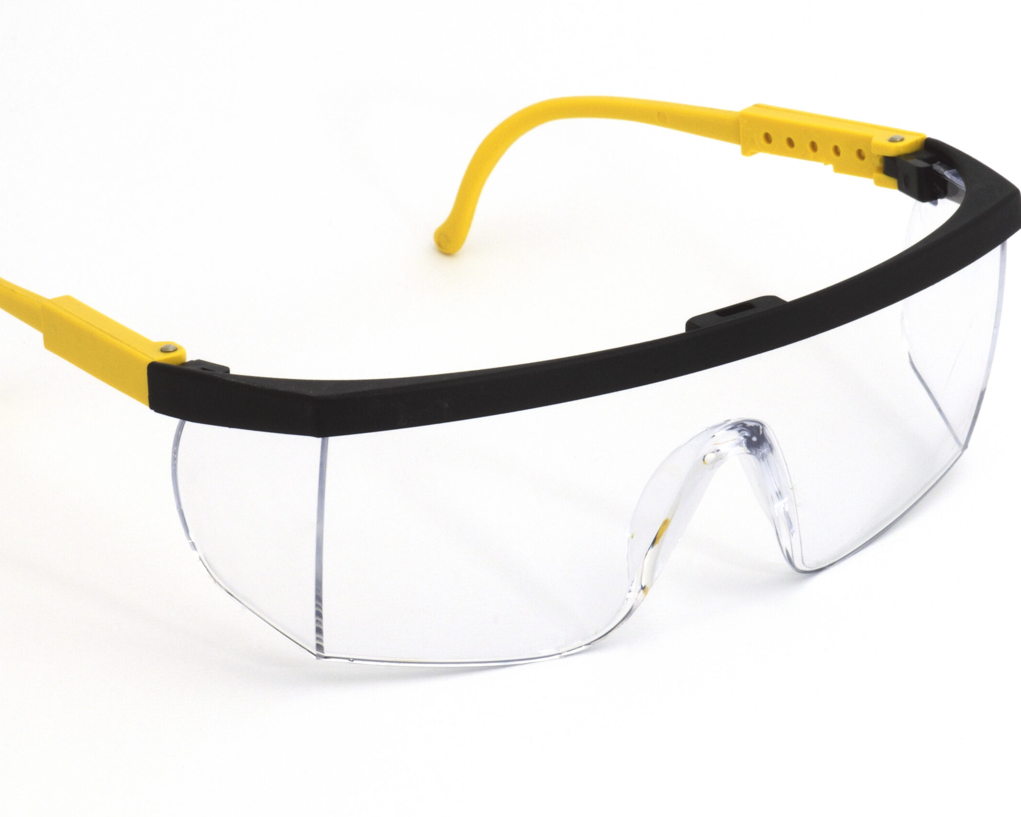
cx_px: 492
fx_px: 5395
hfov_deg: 10.8
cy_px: 408
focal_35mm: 179
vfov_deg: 8.7
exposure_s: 1/60
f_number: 36
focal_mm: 105
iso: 200
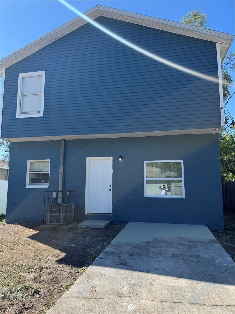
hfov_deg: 56.8
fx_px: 217
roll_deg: -1.3
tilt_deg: +7.7
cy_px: 157
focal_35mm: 24
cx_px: 118
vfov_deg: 71.6
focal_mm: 6.76
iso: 80
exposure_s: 1/1869
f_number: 1.78
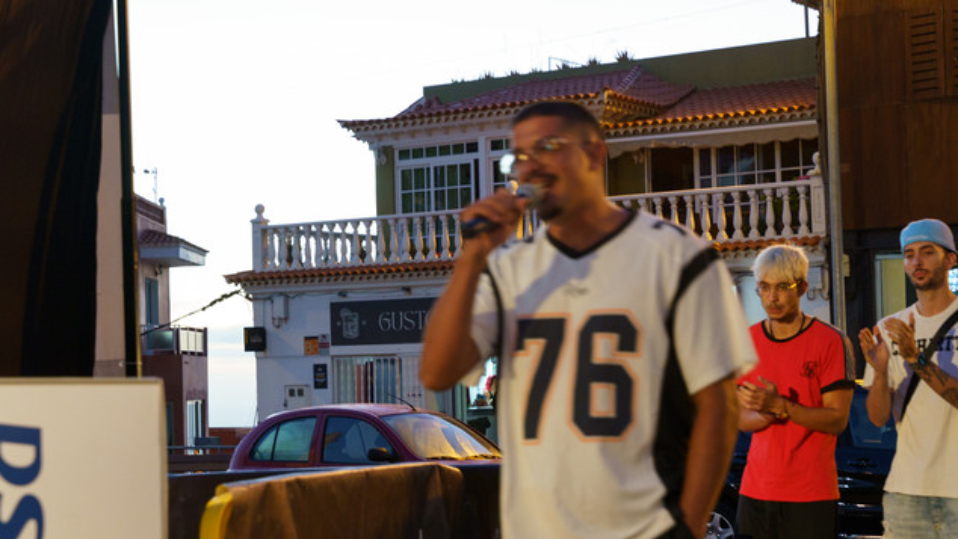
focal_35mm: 74
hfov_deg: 28.6
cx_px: 479
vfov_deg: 16.3
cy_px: 295
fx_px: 1880
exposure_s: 1/80
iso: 3200
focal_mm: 70
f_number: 5
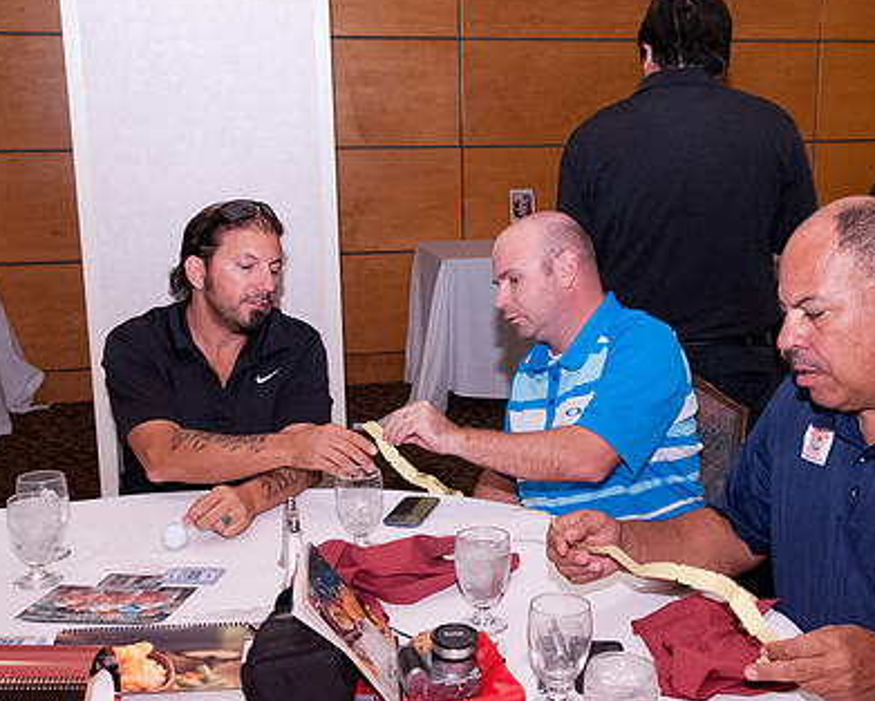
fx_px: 1243
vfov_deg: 31.4
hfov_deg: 38.6
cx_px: 530
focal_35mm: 48
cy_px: 400
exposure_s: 1/100
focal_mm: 23
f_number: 4.5
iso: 1250
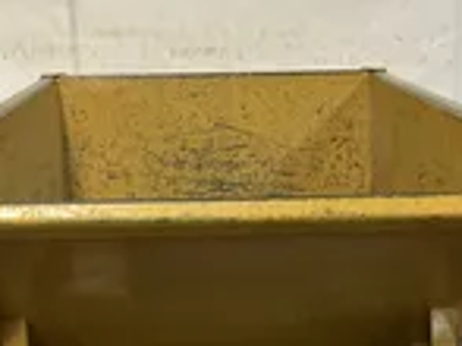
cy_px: 267
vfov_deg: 18.5
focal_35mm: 79
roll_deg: +0.6
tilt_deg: -16.2
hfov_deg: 24.7
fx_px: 1054
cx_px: 239
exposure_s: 1/57
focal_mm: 3
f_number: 1.8
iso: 320
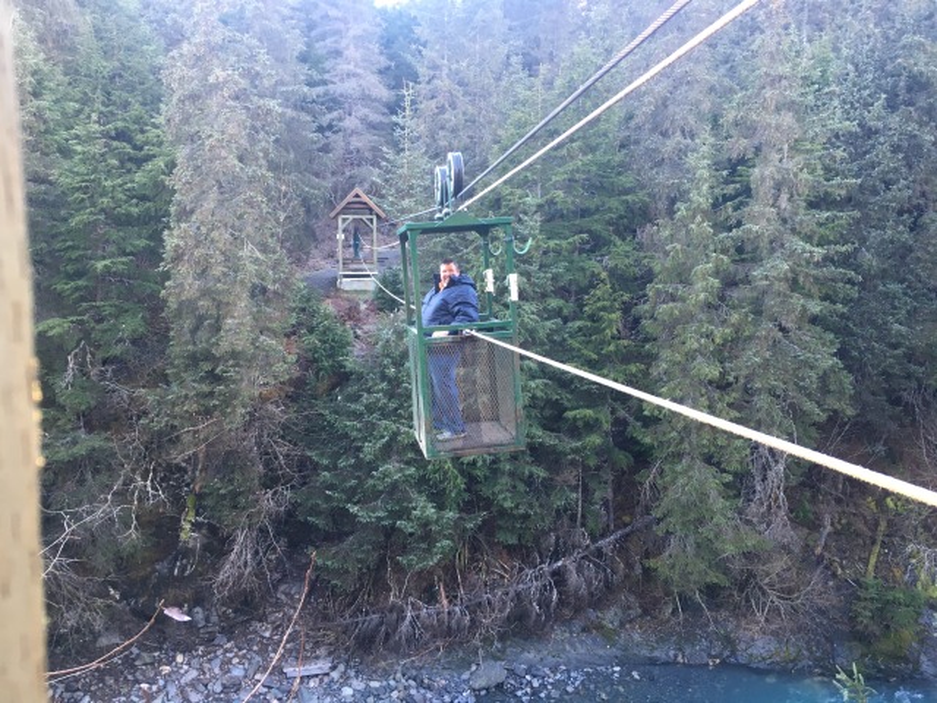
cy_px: 352
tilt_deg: -8.1
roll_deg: +0.4
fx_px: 785
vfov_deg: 48.2
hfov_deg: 61.7
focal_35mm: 29
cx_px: 468
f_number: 2.2
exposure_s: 1/30
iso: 64
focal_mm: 4.15
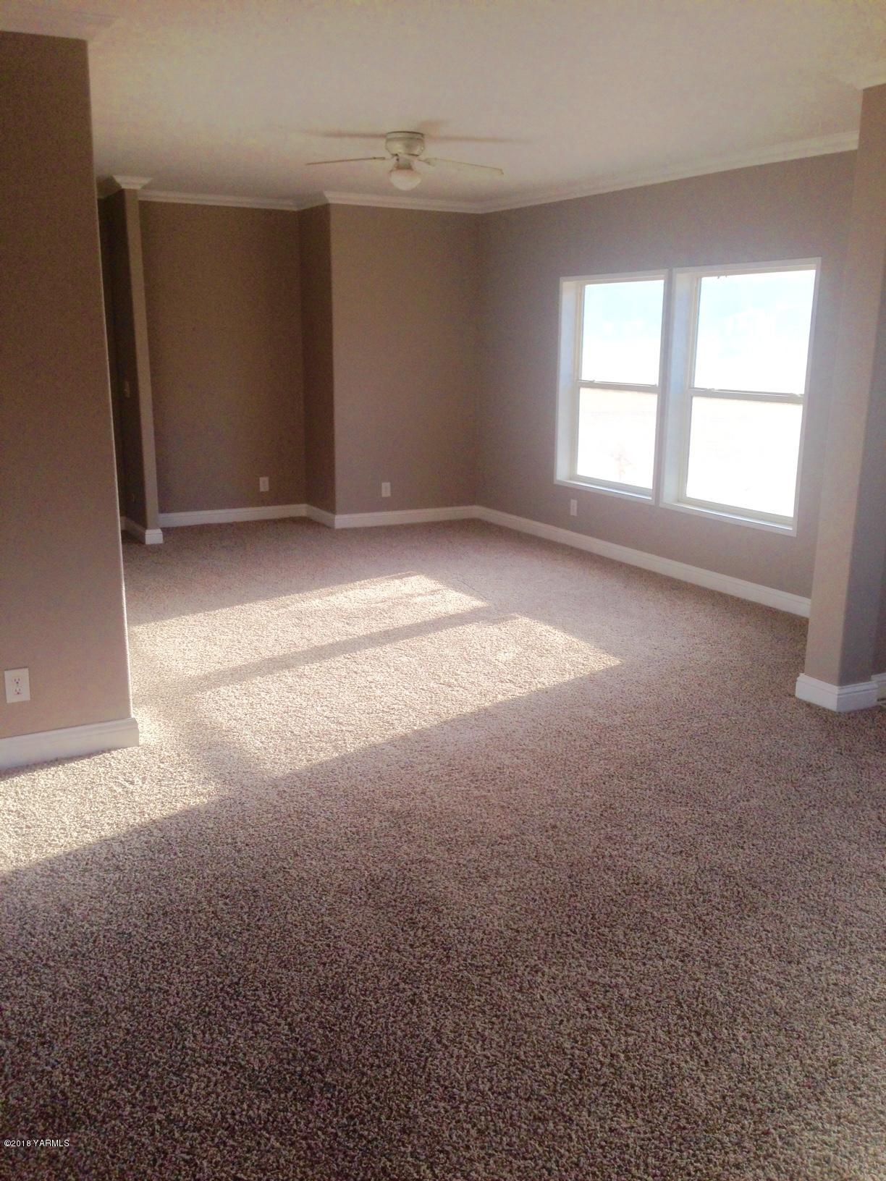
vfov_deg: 55.4
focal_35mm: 33
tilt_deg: -10.6
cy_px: 590
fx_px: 1126
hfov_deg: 42.9
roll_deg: -0.6
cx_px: 443
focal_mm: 4.12
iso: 50
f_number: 2.4
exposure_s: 1/281
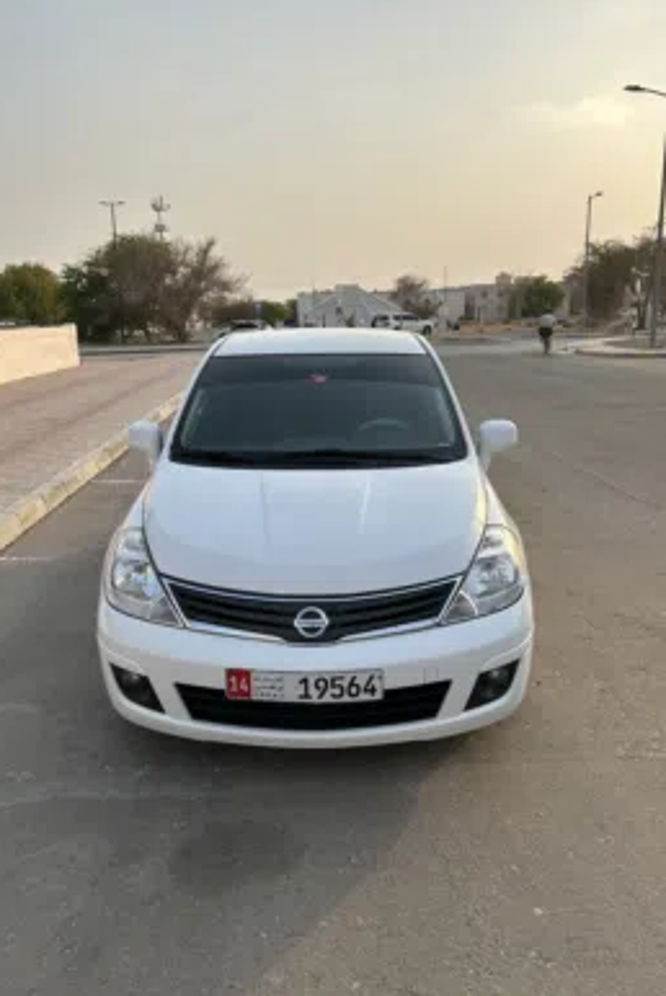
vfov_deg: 65.4
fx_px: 776
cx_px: 330
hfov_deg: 46.5
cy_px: 493
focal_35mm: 28
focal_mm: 5.7
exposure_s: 1/2915
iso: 50
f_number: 1.5
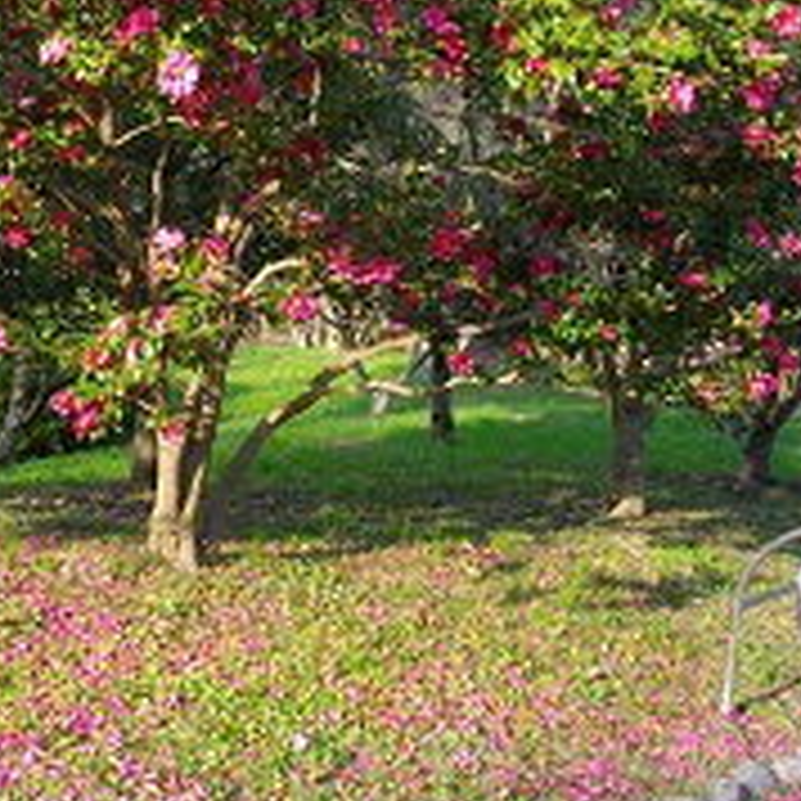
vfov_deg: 27.7
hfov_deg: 27.2
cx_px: 169
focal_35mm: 62
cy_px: 328
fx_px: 1623
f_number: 2.9
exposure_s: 1/250
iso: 100
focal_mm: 5.7
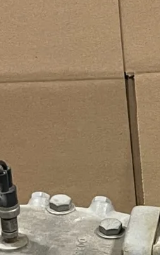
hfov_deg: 8.4
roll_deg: +1.2
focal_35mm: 152
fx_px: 1060
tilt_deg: -33.0
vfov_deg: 13.5
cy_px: 284
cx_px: 238
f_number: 1.6
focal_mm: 4.2
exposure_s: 1/60
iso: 400
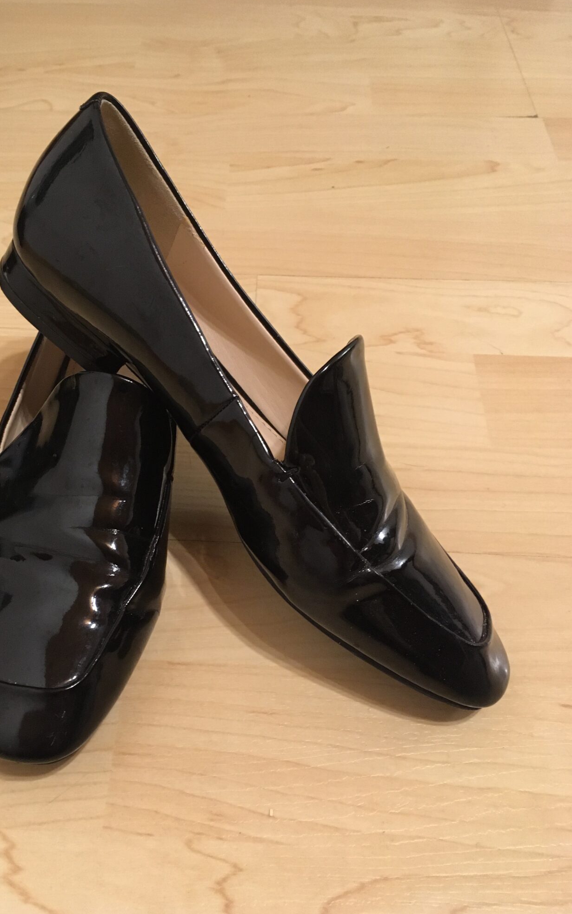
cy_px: 472
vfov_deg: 59.6
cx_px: 223
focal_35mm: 32
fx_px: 798
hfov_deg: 39.2
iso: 200
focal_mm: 4.15
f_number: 2.2
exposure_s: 1/15
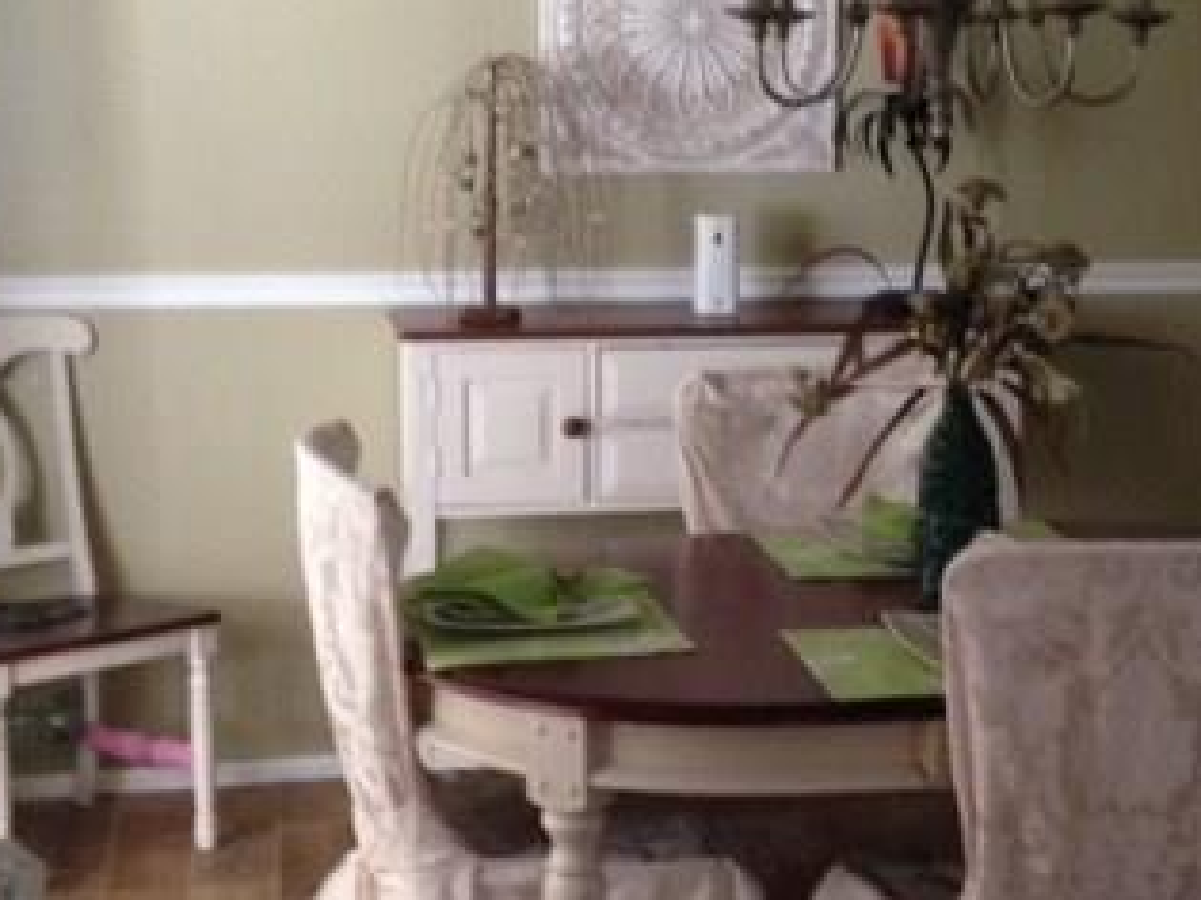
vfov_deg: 21.9
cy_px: 416
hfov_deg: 28.7
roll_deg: -0.2
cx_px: 862
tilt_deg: -7.6
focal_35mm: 67
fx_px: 2324
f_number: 2.4
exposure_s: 1/20
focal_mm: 4.12
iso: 320
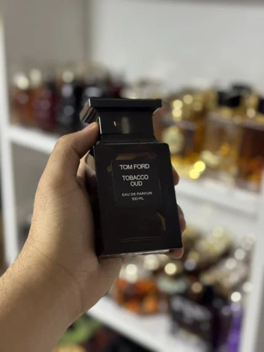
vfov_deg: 39.6
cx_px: 132
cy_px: 176
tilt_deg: -21.1
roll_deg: -1.5
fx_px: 488
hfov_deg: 30.3
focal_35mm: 48
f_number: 1.78
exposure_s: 1/50
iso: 250
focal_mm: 6.76
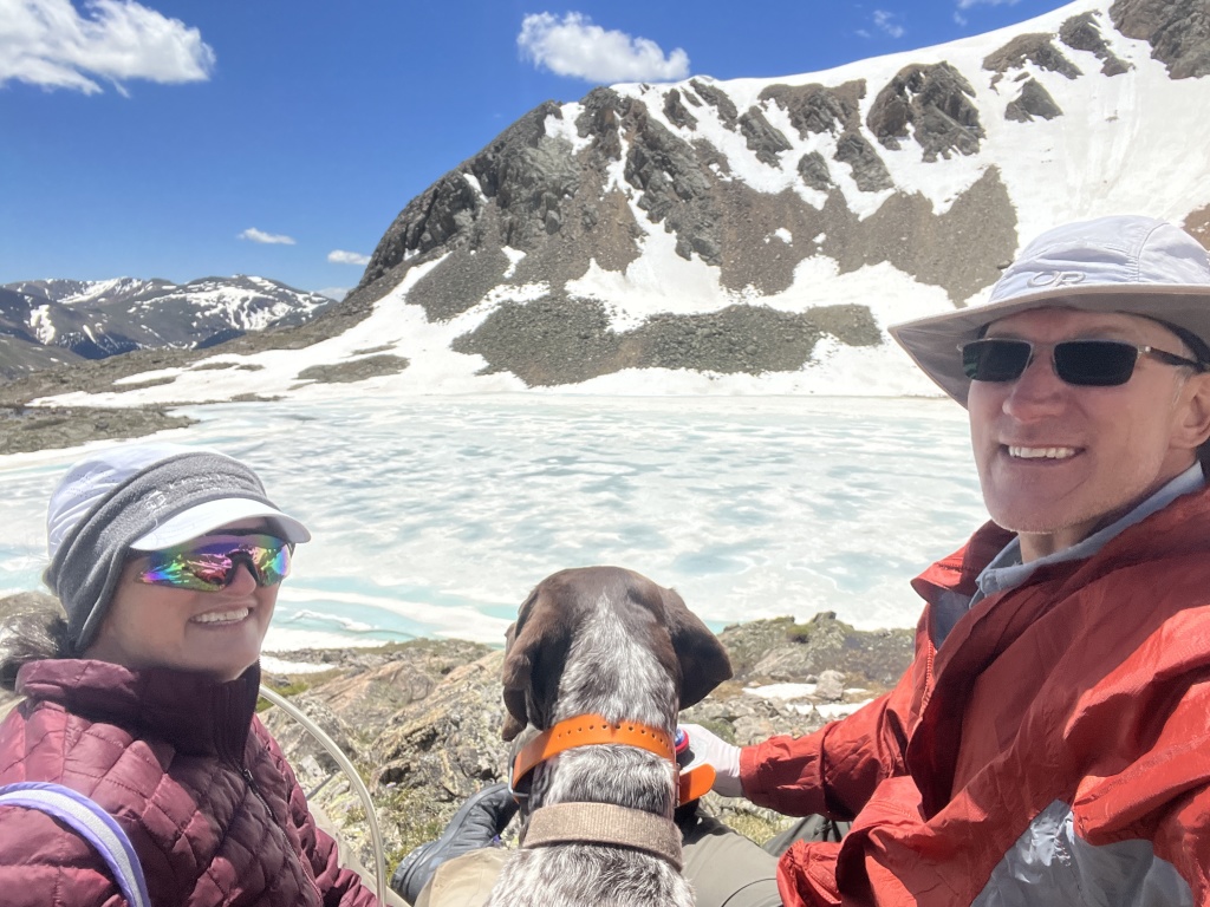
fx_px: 804
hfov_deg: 73.9
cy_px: 454
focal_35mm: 23
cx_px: 605
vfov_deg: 58.9
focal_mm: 2.71
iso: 32
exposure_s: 1/1739
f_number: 2.2
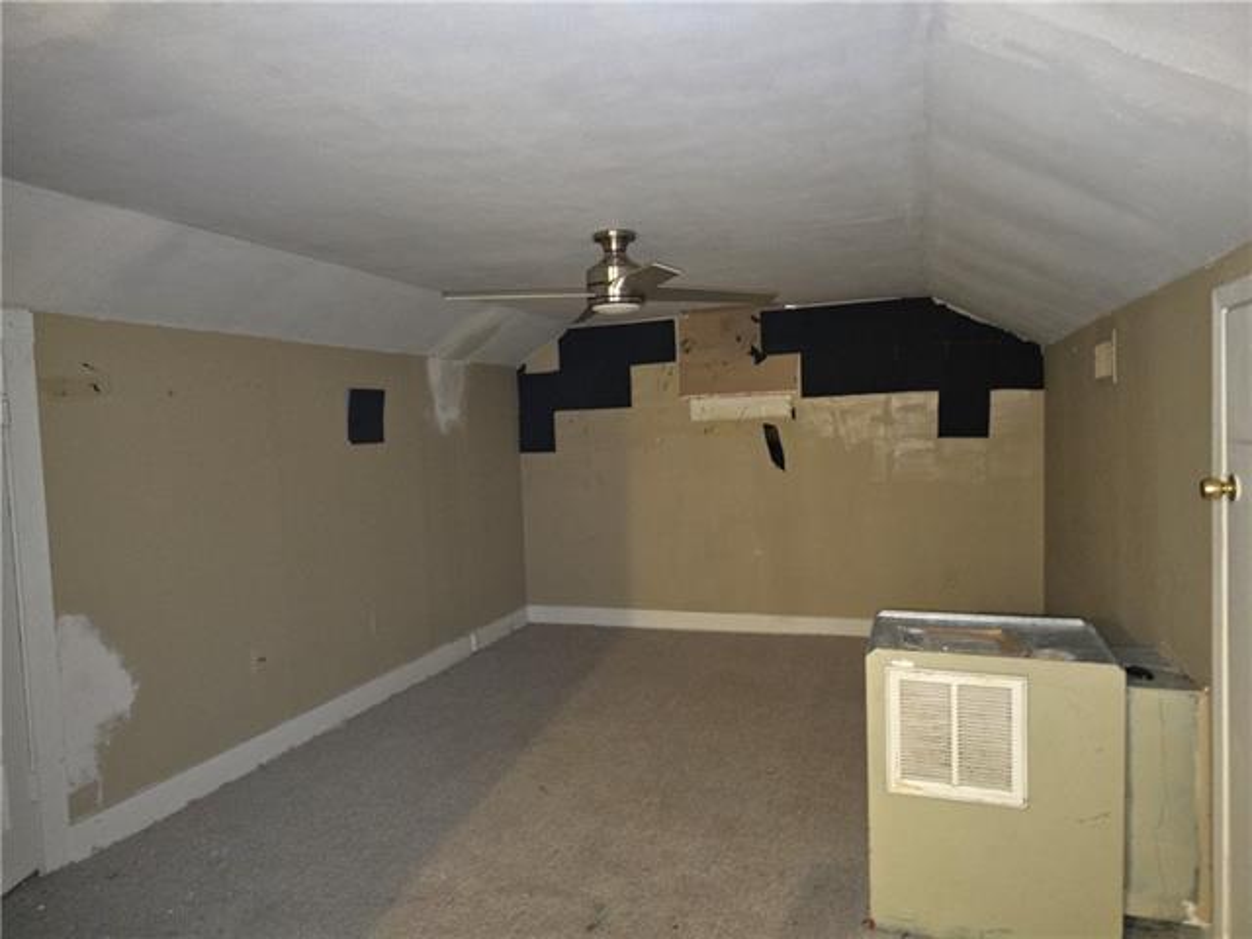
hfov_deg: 73.9
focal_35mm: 23
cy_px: 470
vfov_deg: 58.9
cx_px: 626
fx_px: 832
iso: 2000
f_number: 1.7
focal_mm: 6.3
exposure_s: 1/8
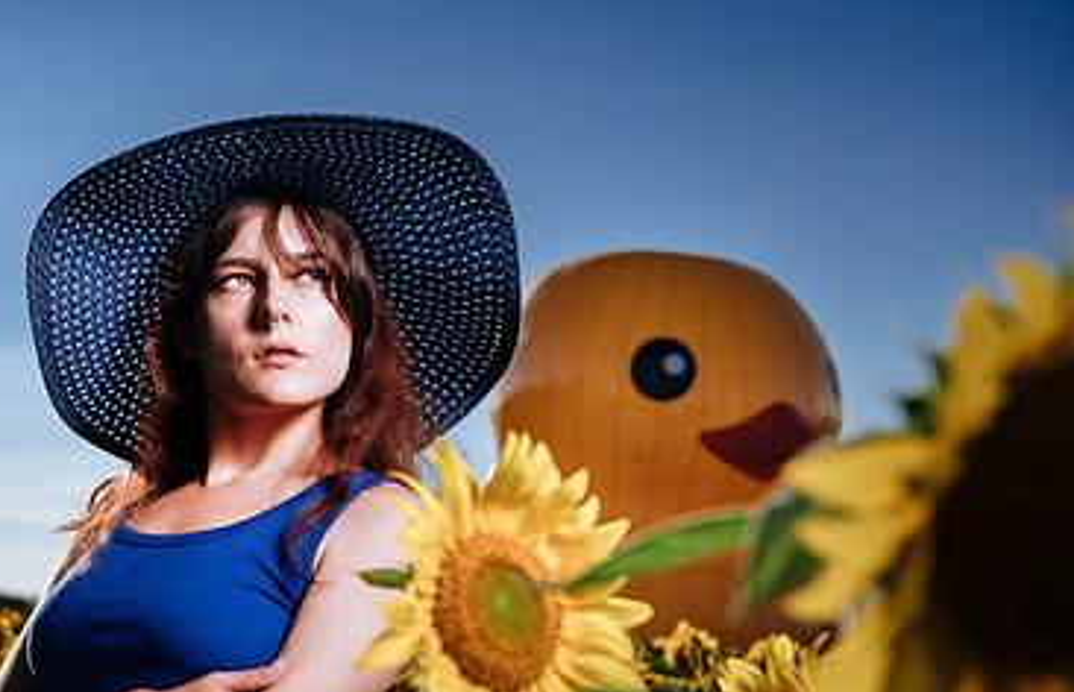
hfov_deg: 27.8
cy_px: 433
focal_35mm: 72
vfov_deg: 18.5
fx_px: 2126
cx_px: 238
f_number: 5
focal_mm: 45
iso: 64
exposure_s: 1/250
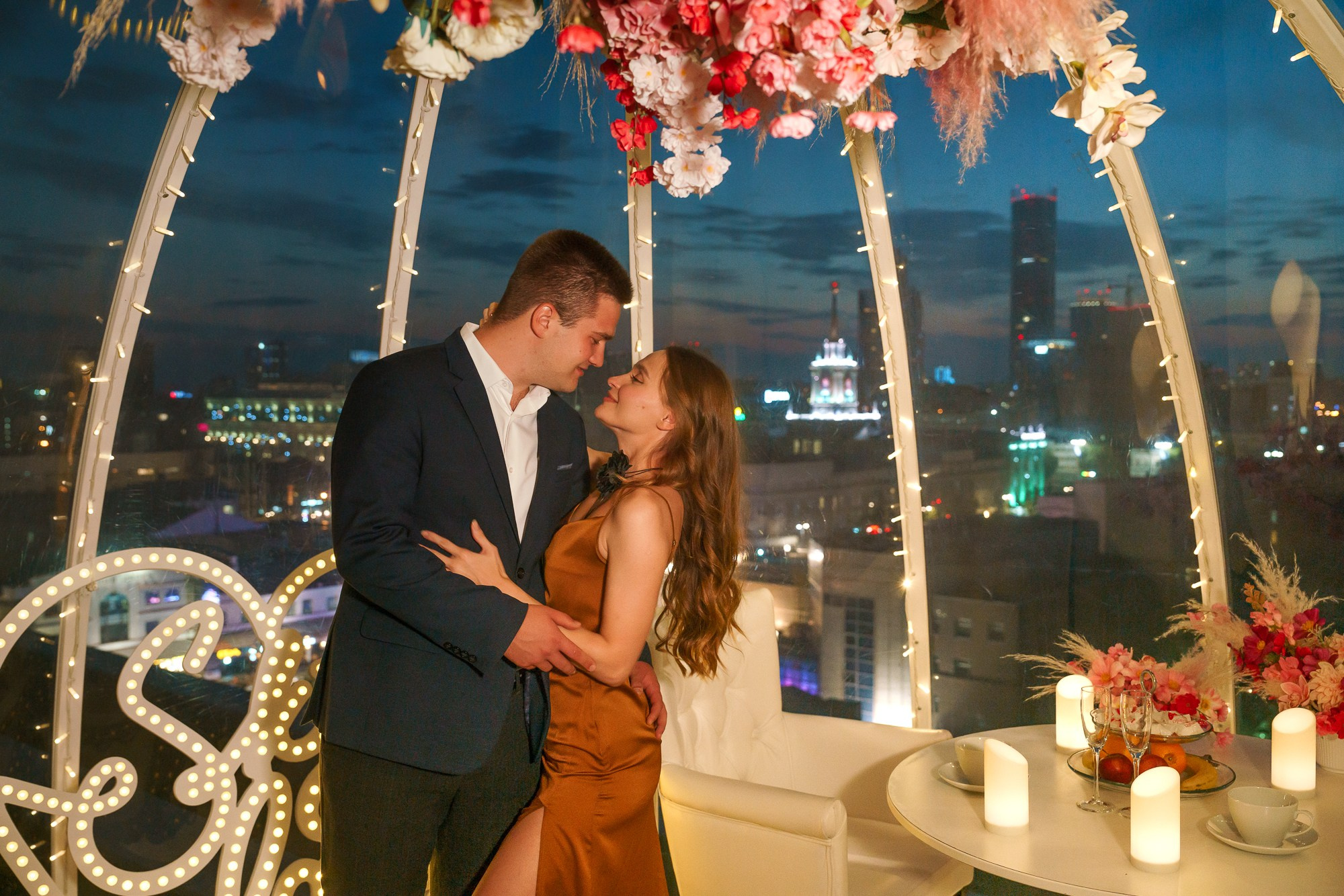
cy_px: 448
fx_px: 1269
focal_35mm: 34
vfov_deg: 38.9
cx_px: 672
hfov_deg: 55.8
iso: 3200
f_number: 4
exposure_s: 1/80
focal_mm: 34
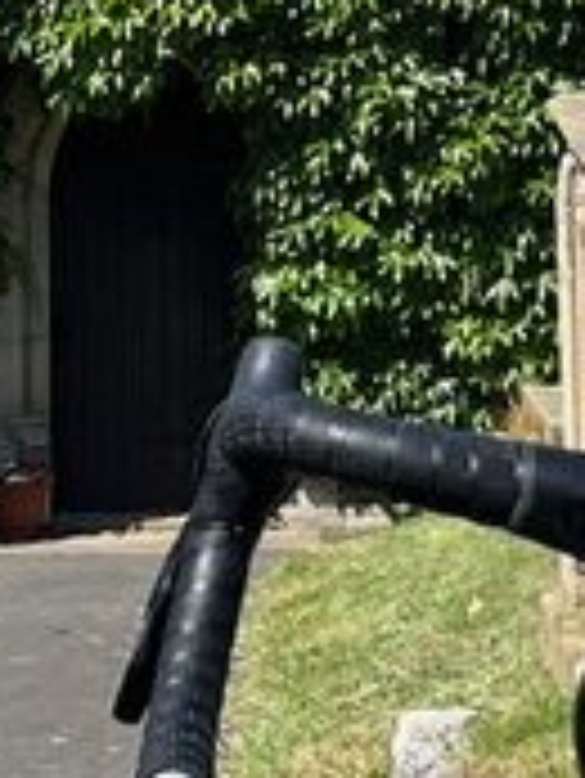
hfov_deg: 8.3
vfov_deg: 10.7
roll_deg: -0.1
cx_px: 306
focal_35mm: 180
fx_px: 4051
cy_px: -319
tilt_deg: +6.5
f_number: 1.6
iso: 50
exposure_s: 1/2179
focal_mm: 5.1
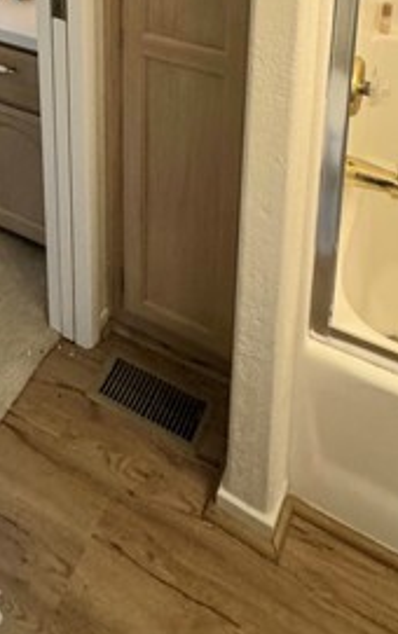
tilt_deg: -12.7
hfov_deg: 36.4
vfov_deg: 40.7
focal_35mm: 35
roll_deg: -0.7
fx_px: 606
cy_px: -108
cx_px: 185
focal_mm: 2.22
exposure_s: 1/120
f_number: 2.2
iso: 250
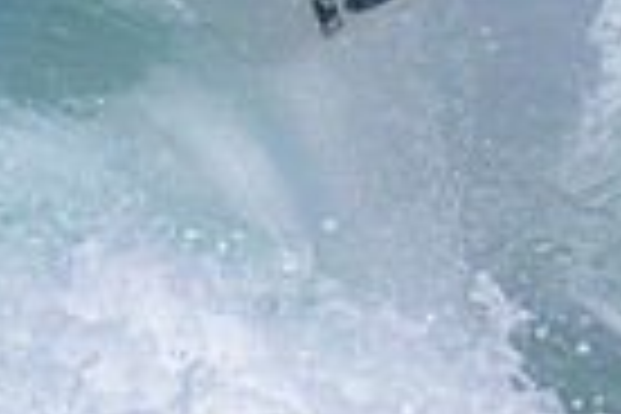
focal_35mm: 4540
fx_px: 78309
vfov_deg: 0.3
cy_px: -328
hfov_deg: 0.5
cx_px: 947
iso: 640
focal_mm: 800
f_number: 11
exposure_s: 1/2000
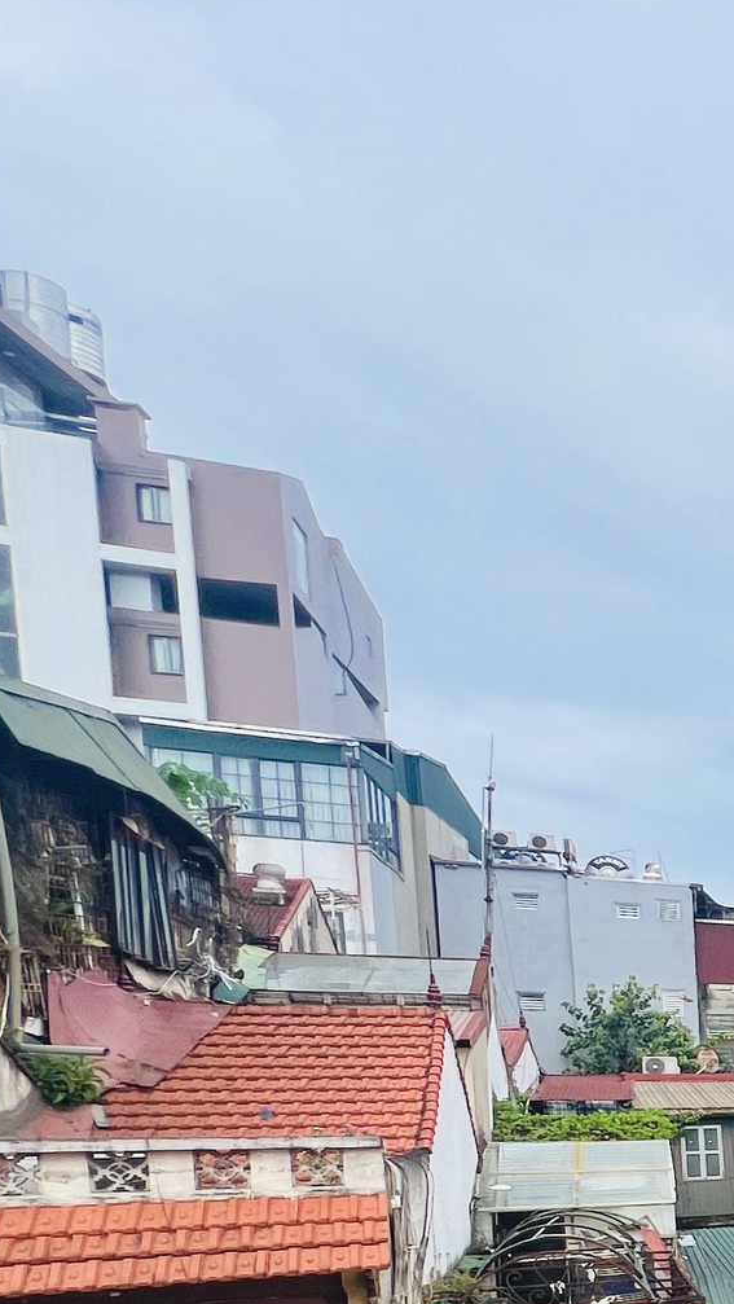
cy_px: 1213
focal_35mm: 36
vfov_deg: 48.4
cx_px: 1521
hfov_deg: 18.4
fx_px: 1245
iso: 32
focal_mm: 1.57
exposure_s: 1/1845
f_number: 1.8
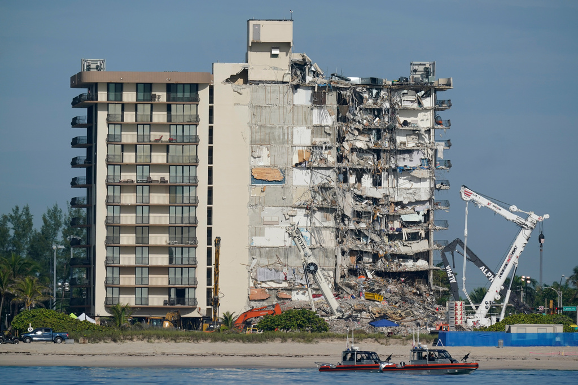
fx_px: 9630
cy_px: 192
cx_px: 289
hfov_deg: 3.4
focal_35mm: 600
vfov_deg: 2.3
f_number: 6.3
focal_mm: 600
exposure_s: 1/5000
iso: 500
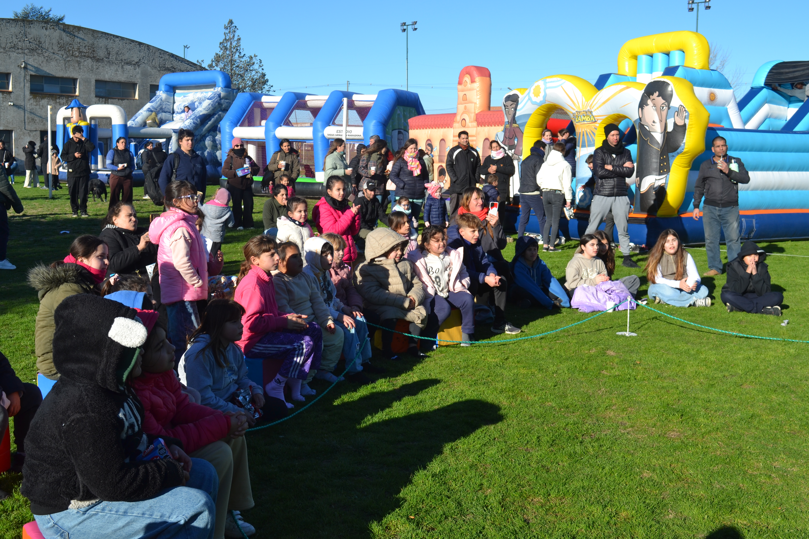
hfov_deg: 47.9
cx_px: 404
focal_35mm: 40
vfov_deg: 33.0
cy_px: 270
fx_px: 910
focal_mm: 27
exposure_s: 1/250
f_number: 8
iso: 100
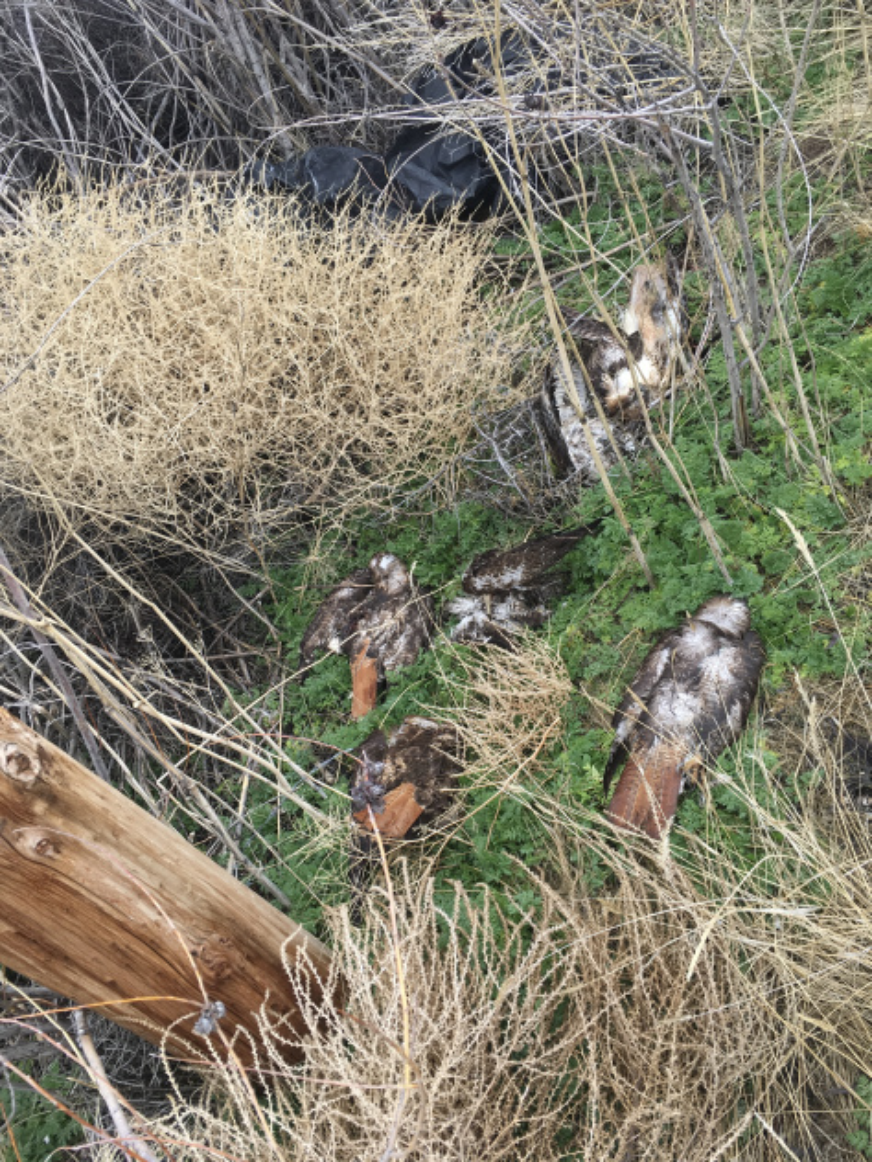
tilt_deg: -40.1
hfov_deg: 48.2
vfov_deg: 61.7
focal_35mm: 29
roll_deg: +32.9
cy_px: 581
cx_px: 436
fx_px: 974
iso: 25
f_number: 2.2
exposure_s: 1/392
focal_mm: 4.15
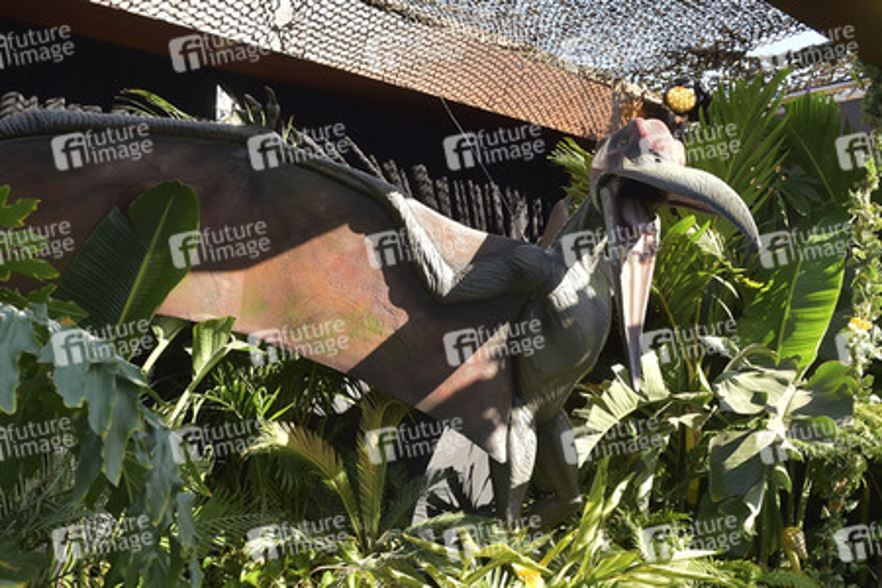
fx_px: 637
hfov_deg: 69.4
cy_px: 294
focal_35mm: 26
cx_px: 441
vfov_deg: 49.6
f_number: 6.3
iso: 320
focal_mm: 26
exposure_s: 1/320
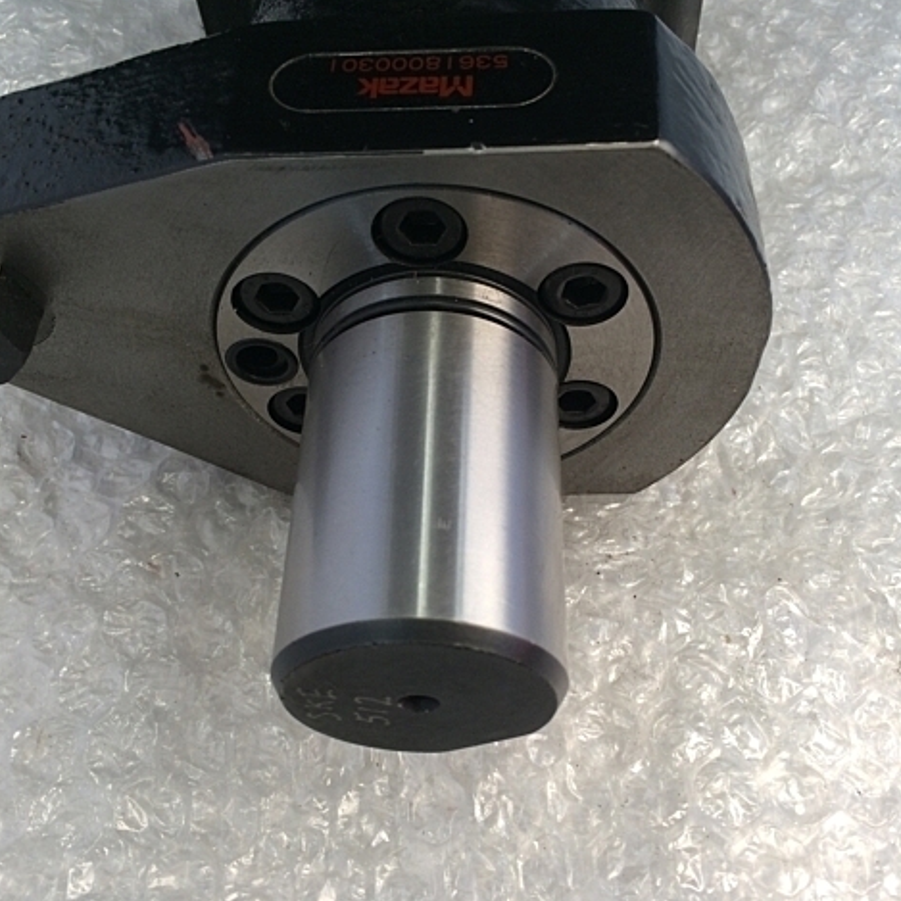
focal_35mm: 35
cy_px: 455
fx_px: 1031
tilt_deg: -62.4
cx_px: 444
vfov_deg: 47.2
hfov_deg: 47.2
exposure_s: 1/60
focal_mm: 4.15
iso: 40
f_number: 2.2
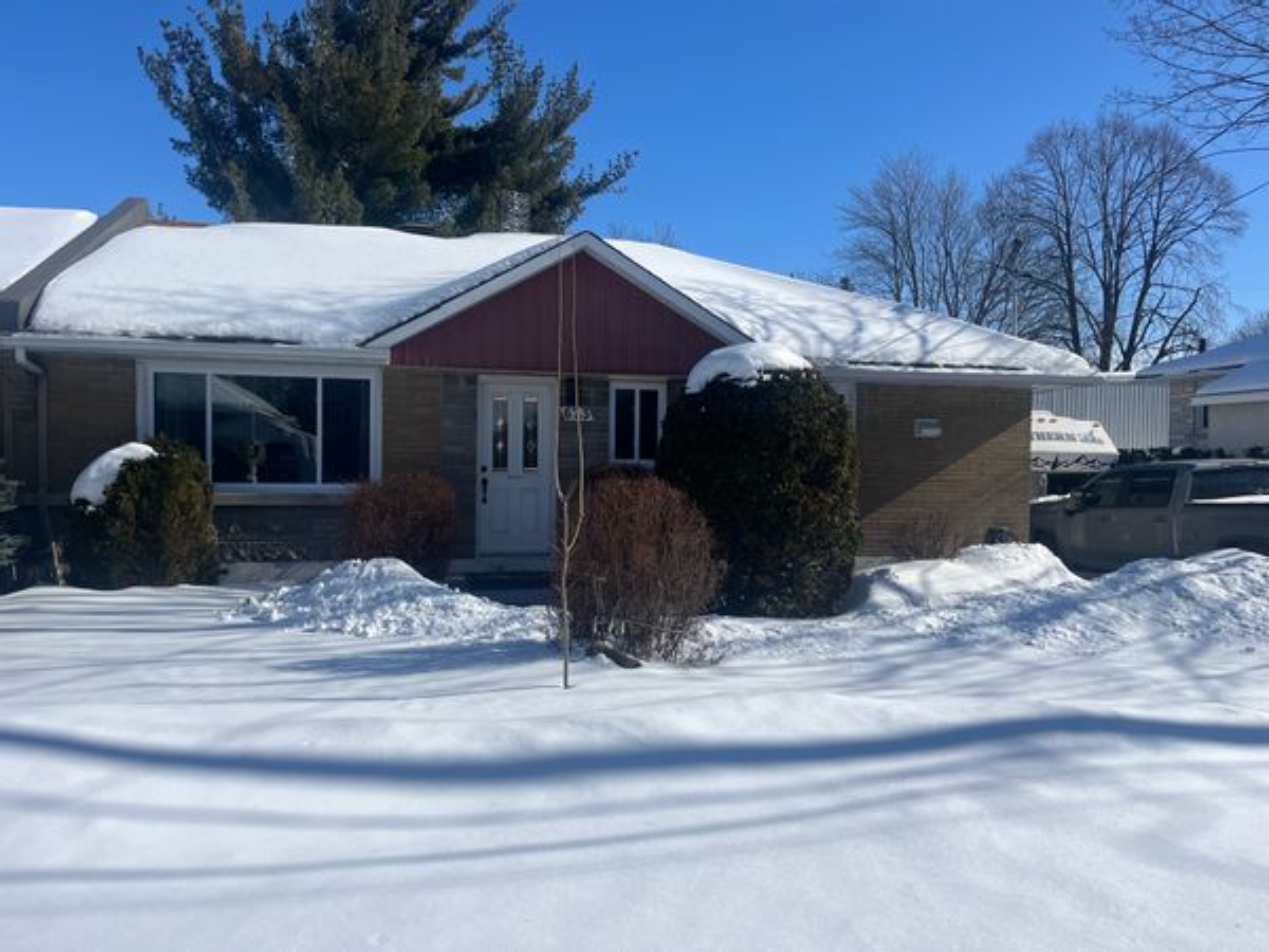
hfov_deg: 67.3
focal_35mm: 26
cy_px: 476
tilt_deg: -1.4
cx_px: 634
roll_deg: -0.3
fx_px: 953
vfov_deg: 53.1
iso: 50
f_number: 1.6
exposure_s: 1/7353
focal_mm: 5.1
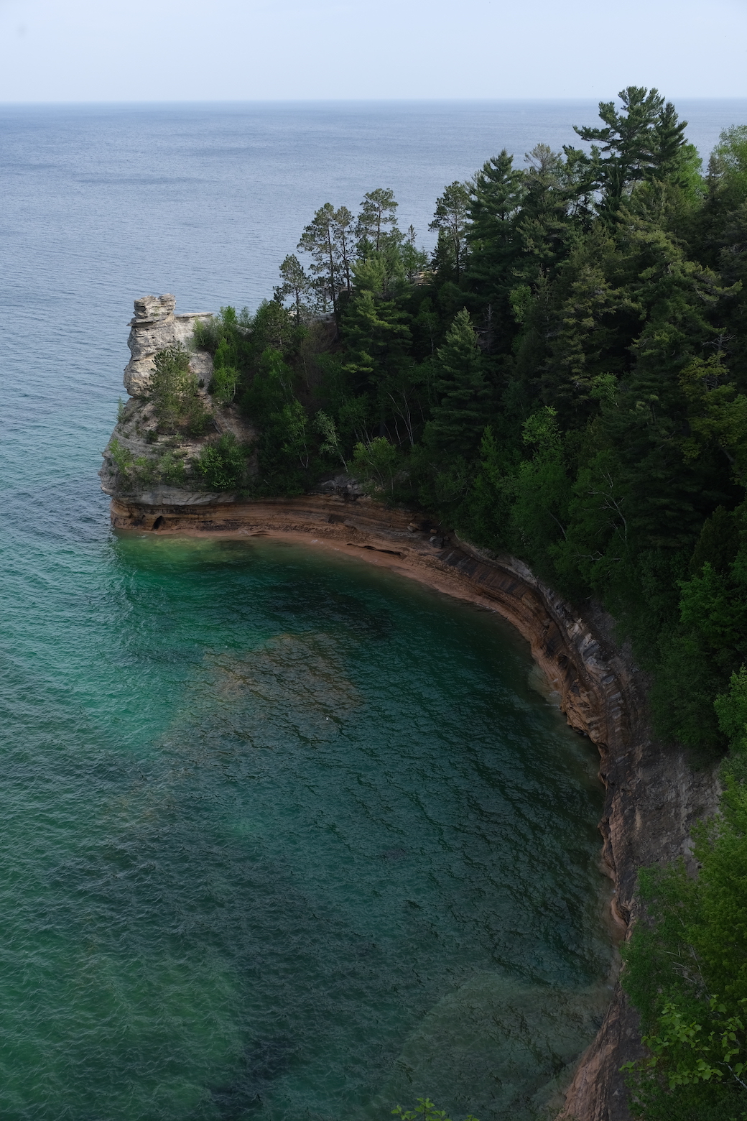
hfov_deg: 31.9
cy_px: 560
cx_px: 374
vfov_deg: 46.4
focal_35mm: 42
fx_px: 1307
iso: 160
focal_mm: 27.9
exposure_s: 1/300
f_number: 5.6
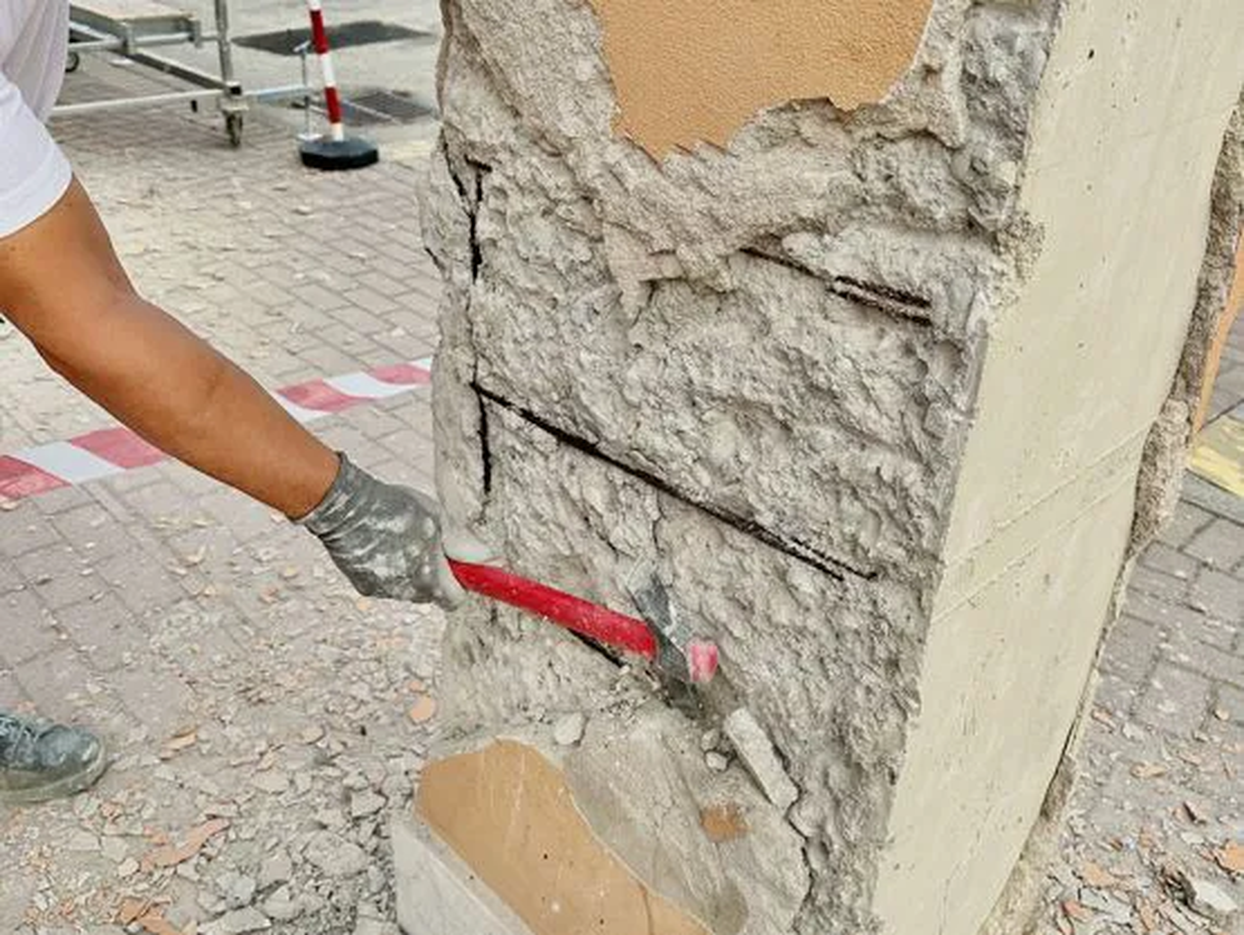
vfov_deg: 56.9
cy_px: 468
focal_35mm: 24
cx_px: 622
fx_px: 863
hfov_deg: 71.6
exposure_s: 1/2353
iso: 80
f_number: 1.78
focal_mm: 6.86
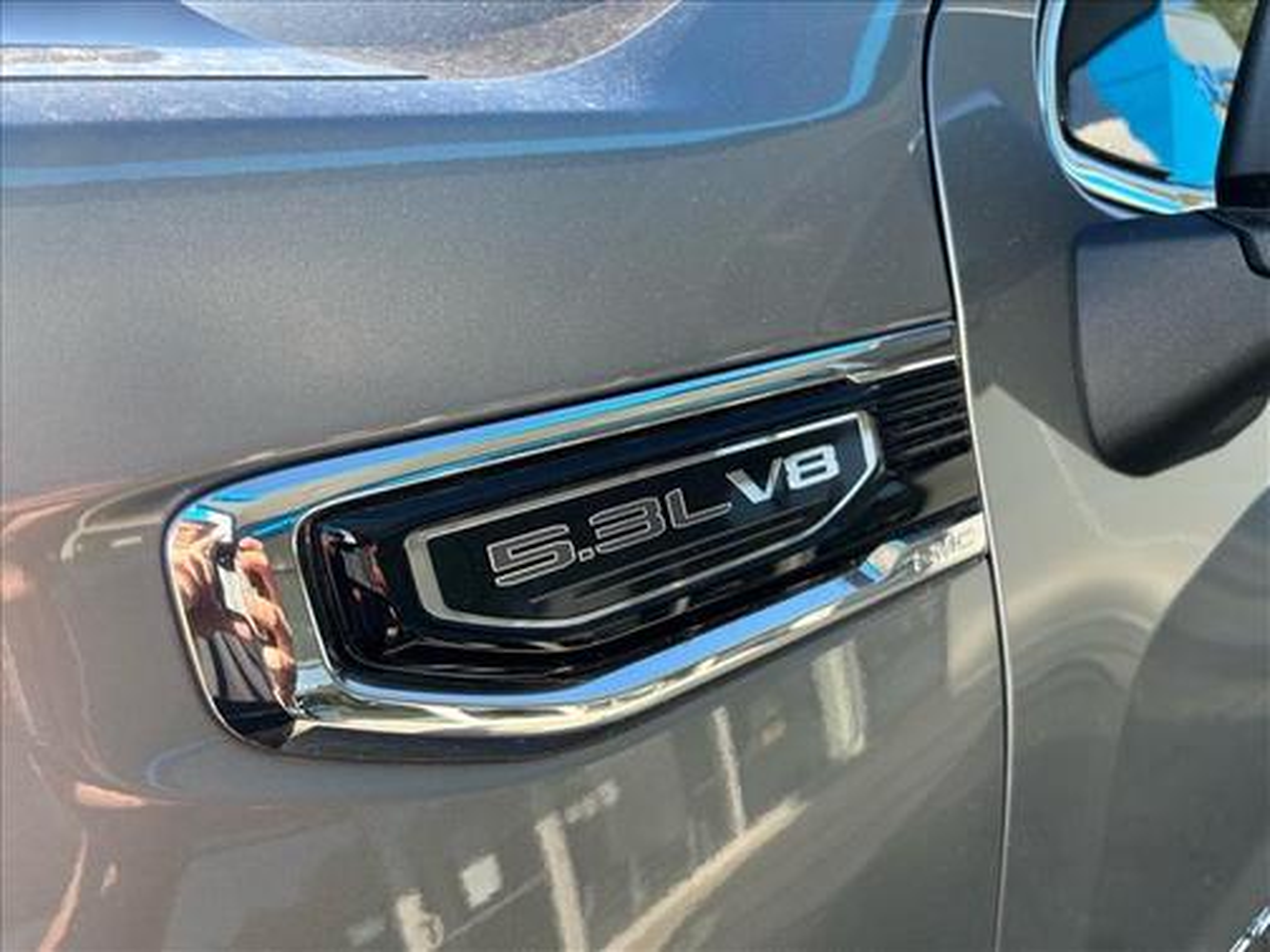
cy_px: 476
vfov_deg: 53.1
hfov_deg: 67.3
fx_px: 954
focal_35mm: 26
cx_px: 635
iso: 50
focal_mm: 5.7
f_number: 1.5
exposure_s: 1/480
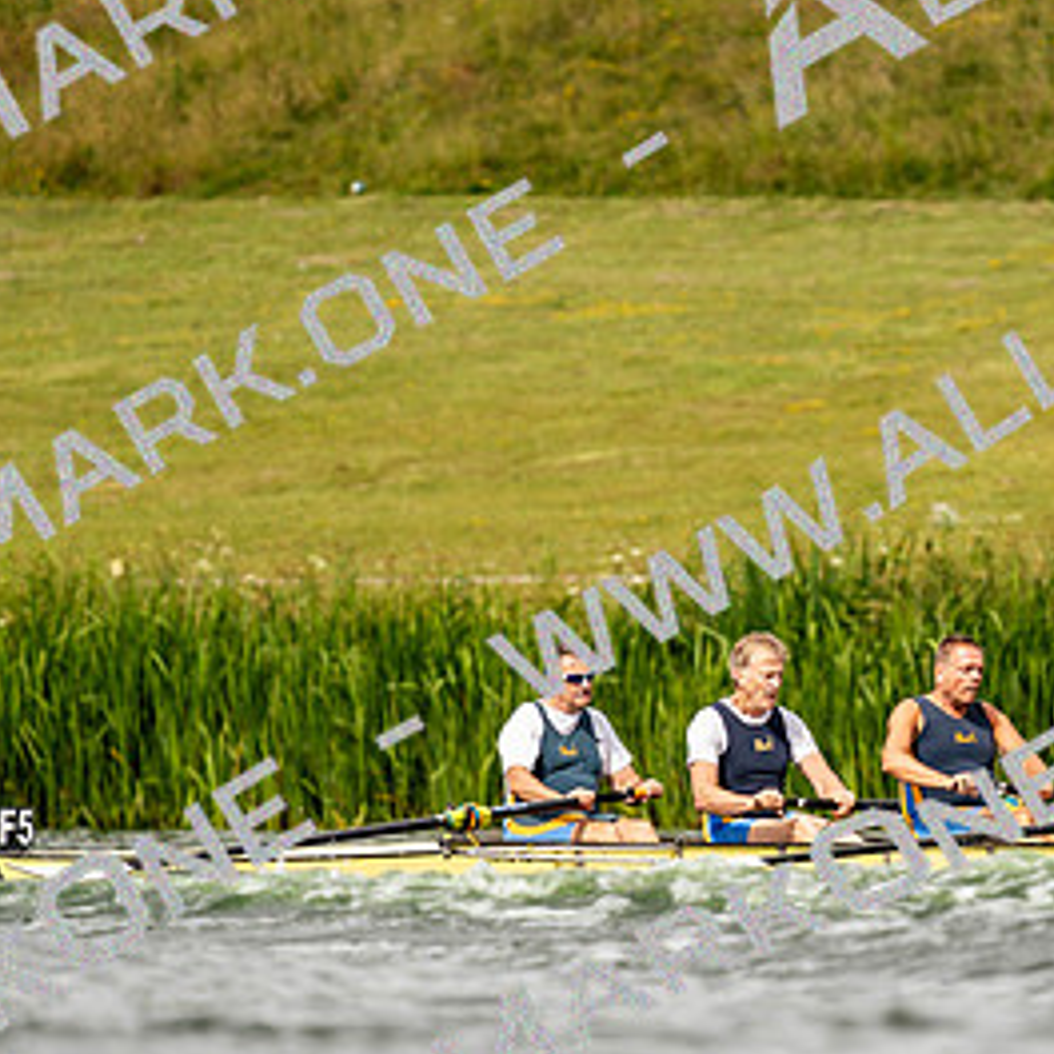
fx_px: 38582
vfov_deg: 1.6
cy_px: 713
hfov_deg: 1.6
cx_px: 982
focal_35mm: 1120
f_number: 6.3
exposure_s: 1/2000
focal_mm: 600
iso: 250
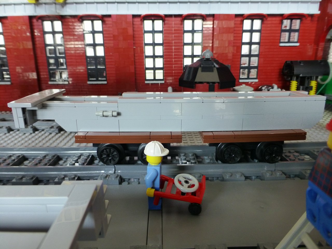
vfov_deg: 56.8
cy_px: 124
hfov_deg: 71.6
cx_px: 166
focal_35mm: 24
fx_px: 230
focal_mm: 4.3
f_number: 3.3
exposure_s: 1/60
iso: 400
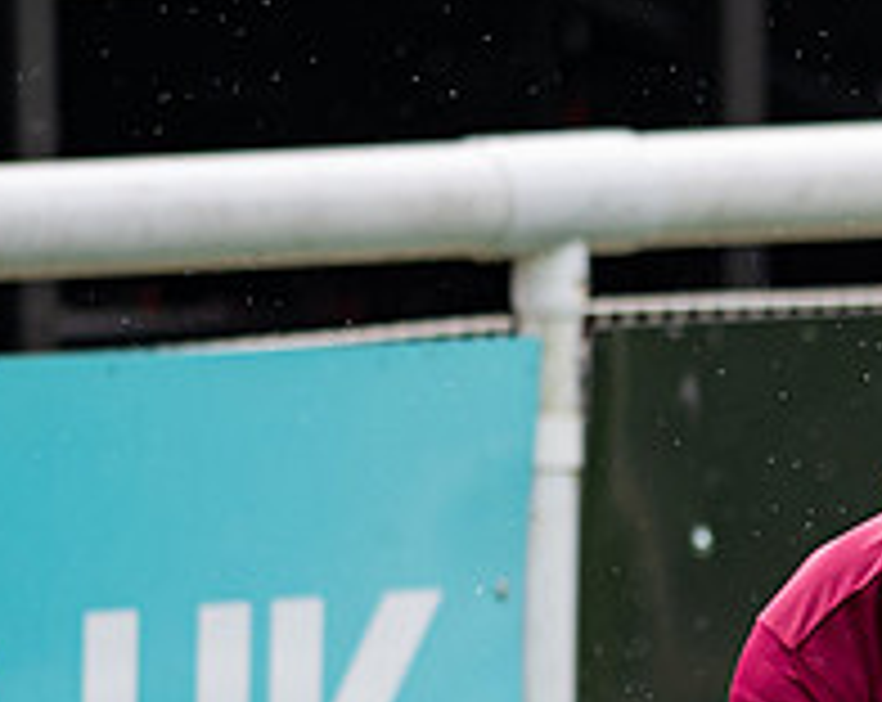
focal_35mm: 823
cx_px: 1820
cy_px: 859
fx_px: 21441
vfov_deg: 1.9
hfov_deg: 2.3
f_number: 1.9
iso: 200
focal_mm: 135
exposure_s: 1/2500
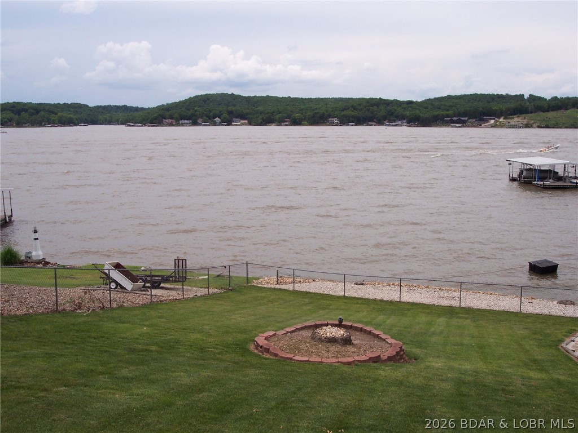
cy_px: 216
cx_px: 289
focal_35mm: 38
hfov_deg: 49.0
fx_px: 635
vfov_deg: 37.7
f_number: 4.8
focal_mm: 8
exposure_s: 1/700
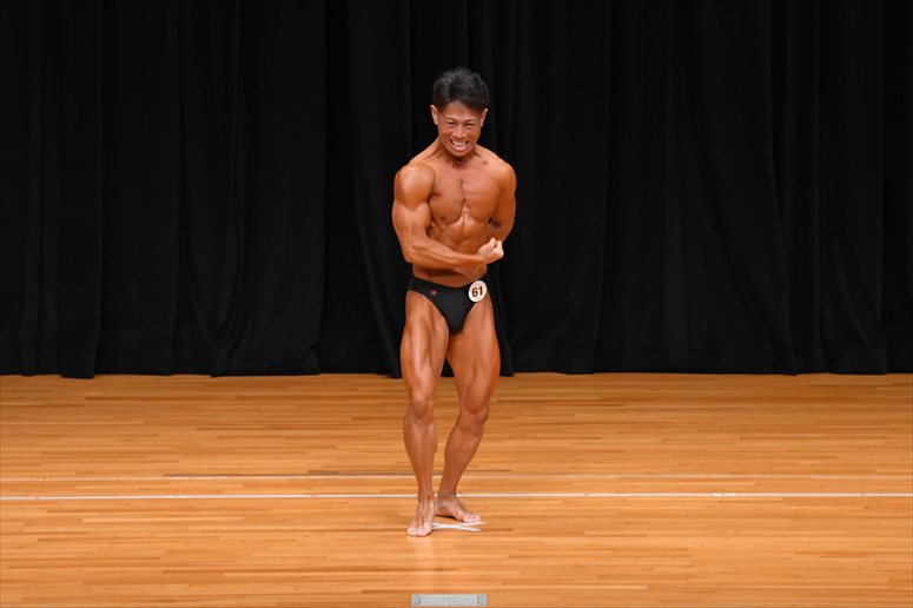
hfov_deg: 8.1
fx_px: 6464
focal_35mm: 255
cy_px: 304
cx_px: 456
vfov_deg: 5.4
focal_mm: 170
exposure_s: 1/400
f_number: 5.6
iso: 3200
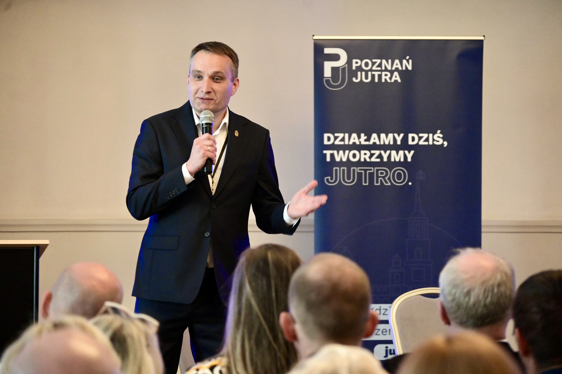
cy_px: 187
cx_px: 281
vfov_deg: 8.0
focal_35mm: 172
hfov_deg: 11.9
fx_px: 2693
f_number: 5.3
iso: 4500
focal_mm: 115
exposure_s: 1/60
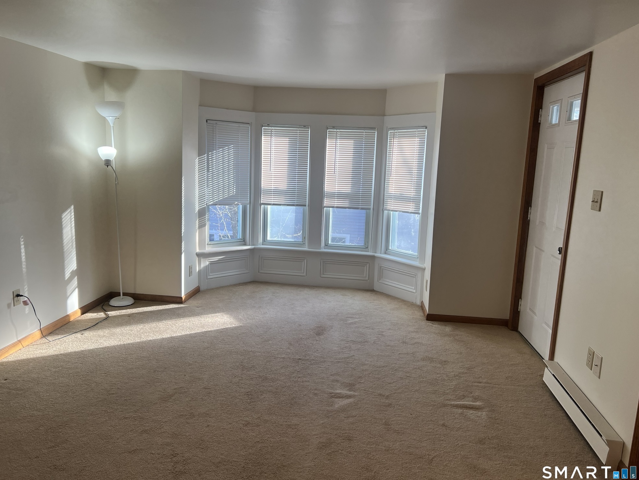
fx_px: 498
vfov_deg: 51.4
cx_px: 311
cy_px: 237
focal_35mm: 27
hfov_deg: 65.3
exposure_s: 1/191
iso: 40
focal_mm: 5.7
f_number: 1.5
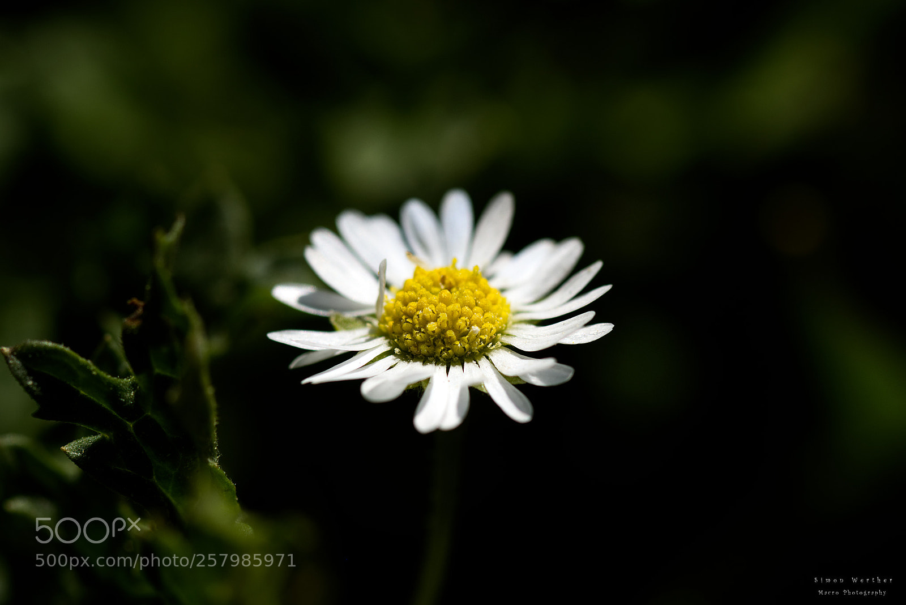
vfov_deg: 8.7
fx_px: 3965
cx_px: 453
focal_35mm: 158
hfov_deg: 13.0
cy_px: 302
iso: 200
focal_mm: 105
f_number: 8
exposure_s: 1/800
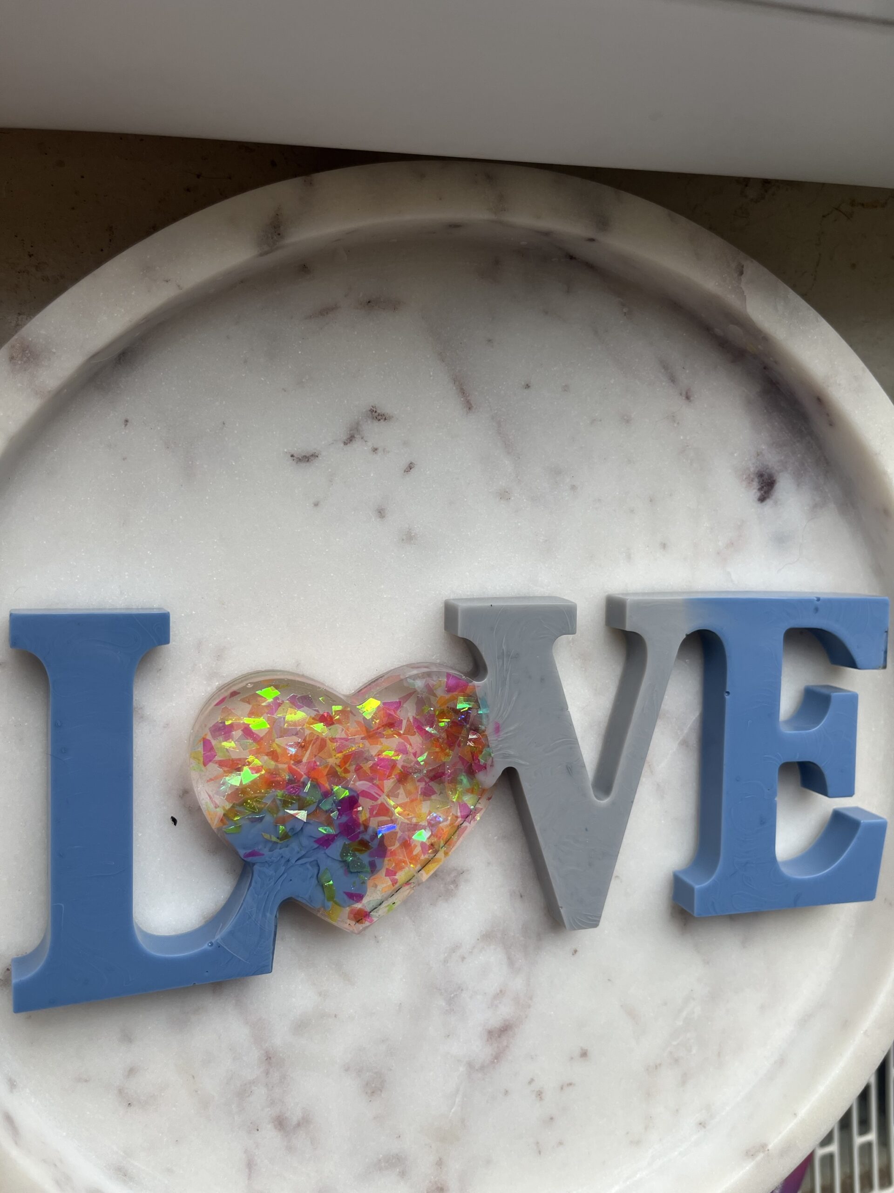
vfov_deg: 67.3
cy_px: 596
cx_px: 447
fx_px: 895
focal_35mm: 26
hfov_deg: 53.1
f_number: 1.6
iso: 50
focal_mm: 5.1
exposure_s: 1/378
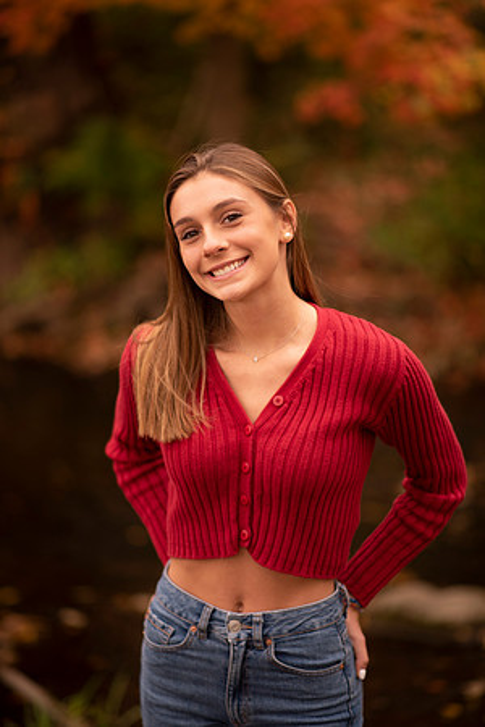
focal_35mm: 85
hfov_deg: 16.1
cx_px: 242
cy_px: 364
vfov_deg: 23.9
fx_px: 1718
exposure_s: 1/500
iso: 100
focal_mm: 85
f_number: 1.8
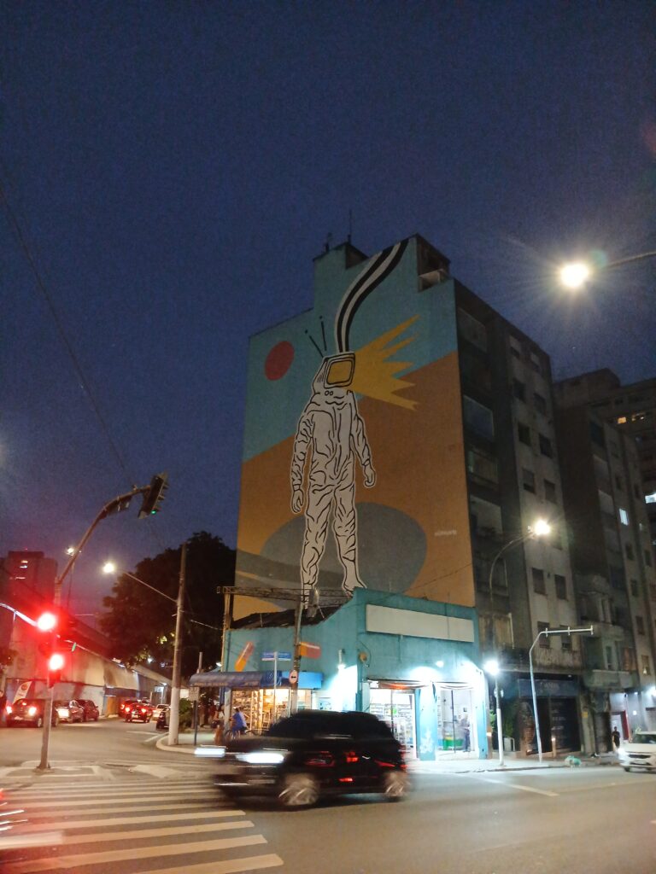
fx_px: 657
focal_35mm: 26
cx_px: 328
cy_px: 437
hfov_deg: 53.1
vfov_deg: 67.3
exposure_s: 1/17.1
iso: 833
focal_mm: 3.98
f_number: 1.8
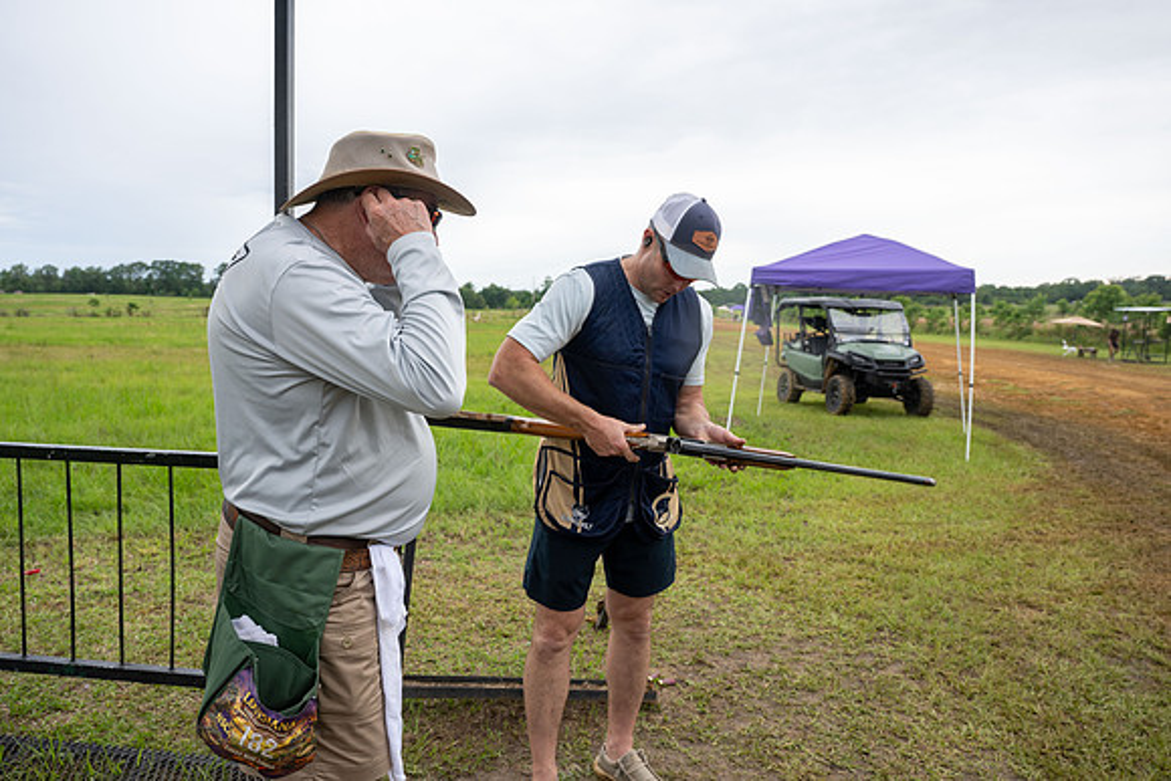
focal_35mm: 26
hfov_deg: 70.4
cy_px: 390
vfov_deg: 50.4
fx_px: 830
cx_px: 586
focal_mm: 25.5
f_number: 5
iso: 90
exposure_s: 1/100
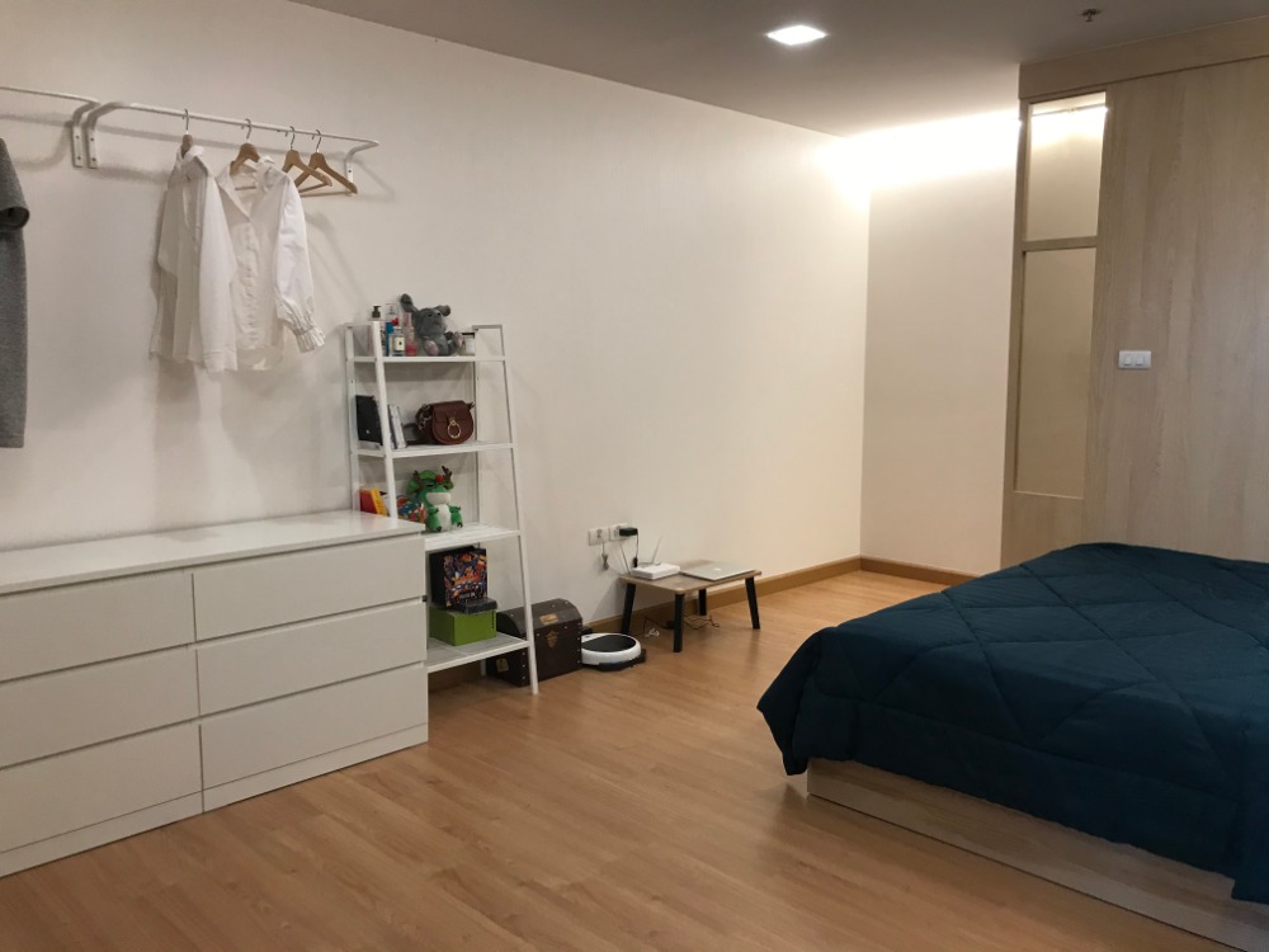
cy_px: 476
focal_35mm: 28
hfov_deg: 63.4
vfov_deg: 49.7
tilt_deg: -9.0
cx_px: 634
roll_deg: +0.0
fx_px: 1026
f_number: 1.8
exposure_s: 1/33
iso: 32
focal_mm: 3.99
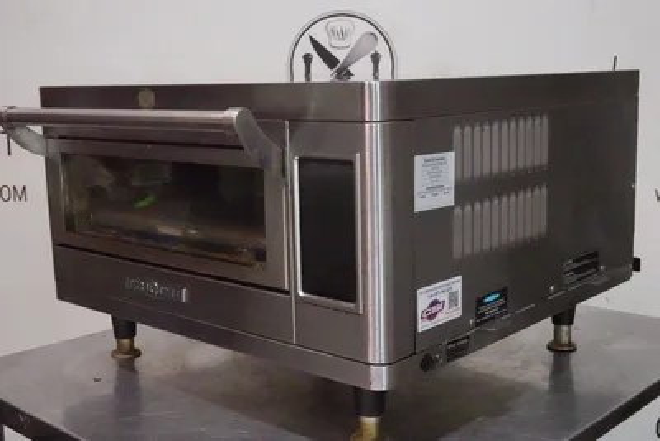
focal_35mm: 48
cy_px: 220
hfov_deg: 41.1
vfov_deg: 28.1
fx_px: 880
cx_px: 330
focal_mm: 17.88
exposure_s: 1/320
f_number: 4
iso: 6400
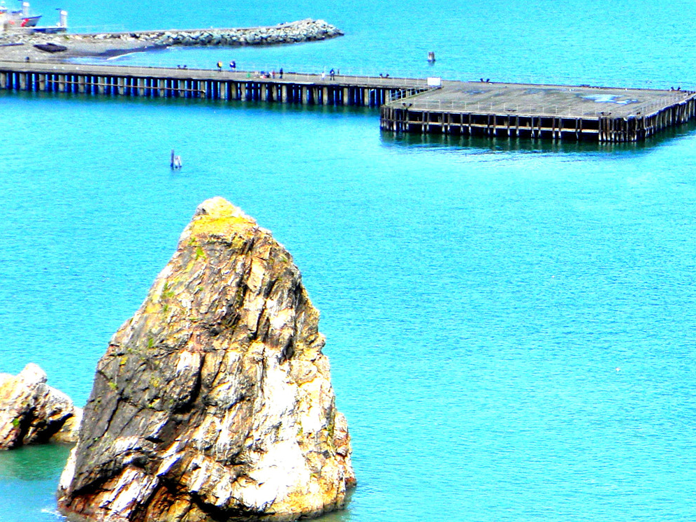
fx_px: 4343
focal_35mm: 216
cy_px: 20
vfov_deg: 6.9
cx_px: 588
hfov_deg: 9.1
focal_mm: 19
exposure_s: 1/257
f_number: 4.7
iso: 80
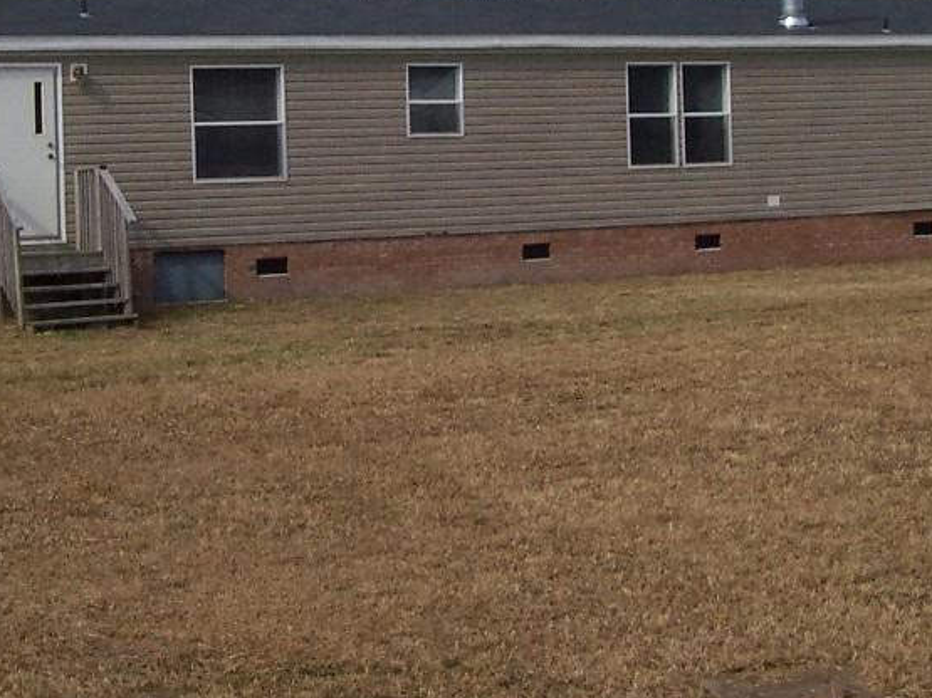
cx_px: 398
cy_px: 45
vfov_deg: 18.1
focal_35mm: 80
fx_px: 2153
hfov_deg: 24.4
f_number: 5.6
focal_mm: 5.6
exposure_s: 1/1000
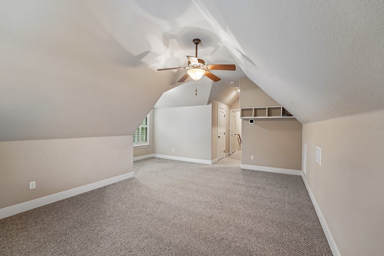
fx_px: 149
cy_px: 128
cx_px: 192
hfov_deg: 104.3
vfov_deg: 81.2
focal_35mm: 14
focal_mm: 14
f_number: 8
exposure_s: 1/5
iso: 400
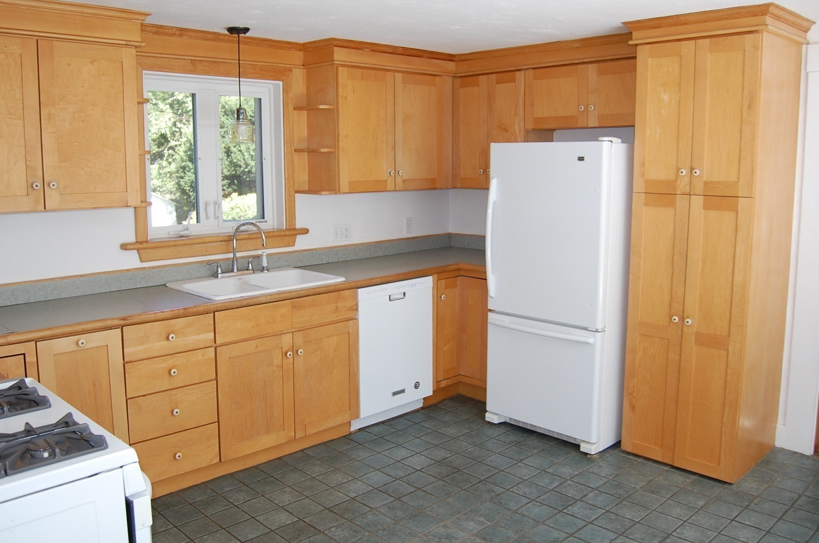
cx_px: 379
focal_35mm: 30
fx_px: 681
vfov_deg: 43.4
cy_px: 257
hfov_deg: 61.9
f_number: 3.5
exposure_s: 1/100
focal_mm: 18
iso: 200
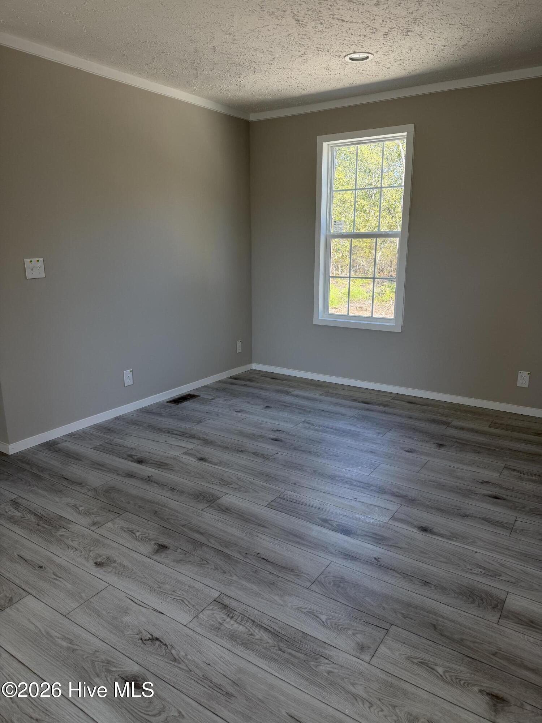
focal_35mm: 24
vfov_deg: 71.6
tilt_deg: -14.1
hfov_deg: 56.8
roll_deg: +0.4
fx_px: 501
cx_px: 271
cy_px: 362
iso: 100
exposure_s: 1/165
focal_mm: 6.76
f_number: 1.78
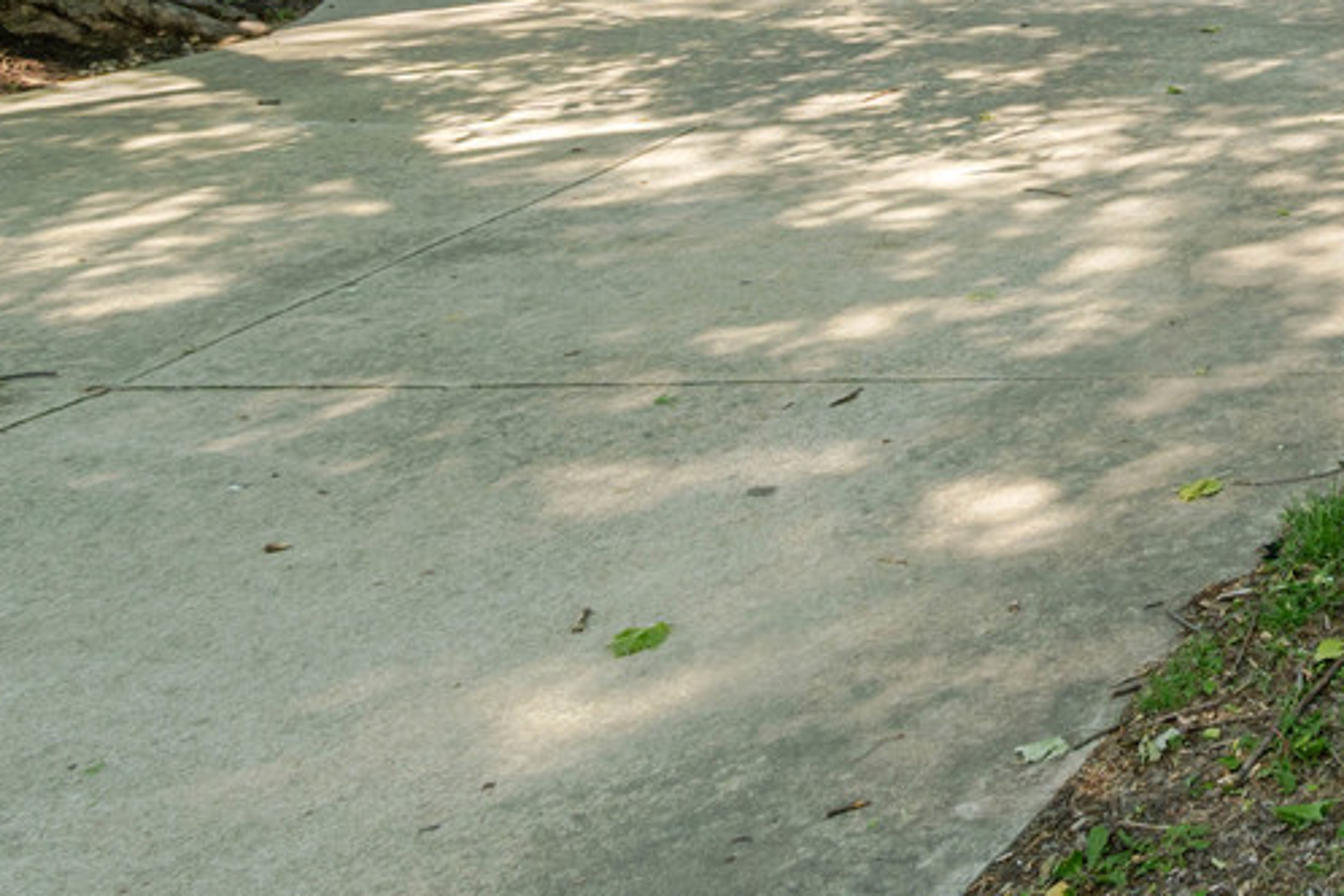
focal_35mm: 54
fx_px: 2002
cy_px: -435
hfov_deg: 28.1
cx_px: 1886
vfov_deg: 21.4
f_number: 8
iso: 200
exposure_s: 1/200
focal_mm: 11
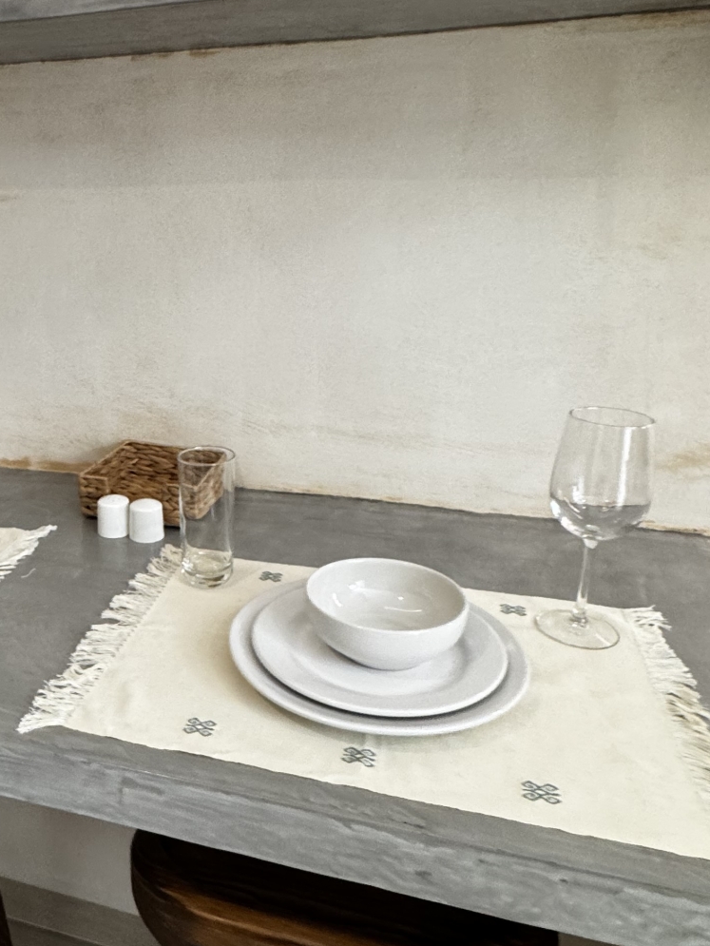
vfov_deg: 59.9
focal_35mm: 30
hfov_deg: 44.9
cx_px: 163
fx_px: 820
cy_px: 443
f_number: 2.2
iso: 250
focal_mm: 2.22
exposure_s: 1/60
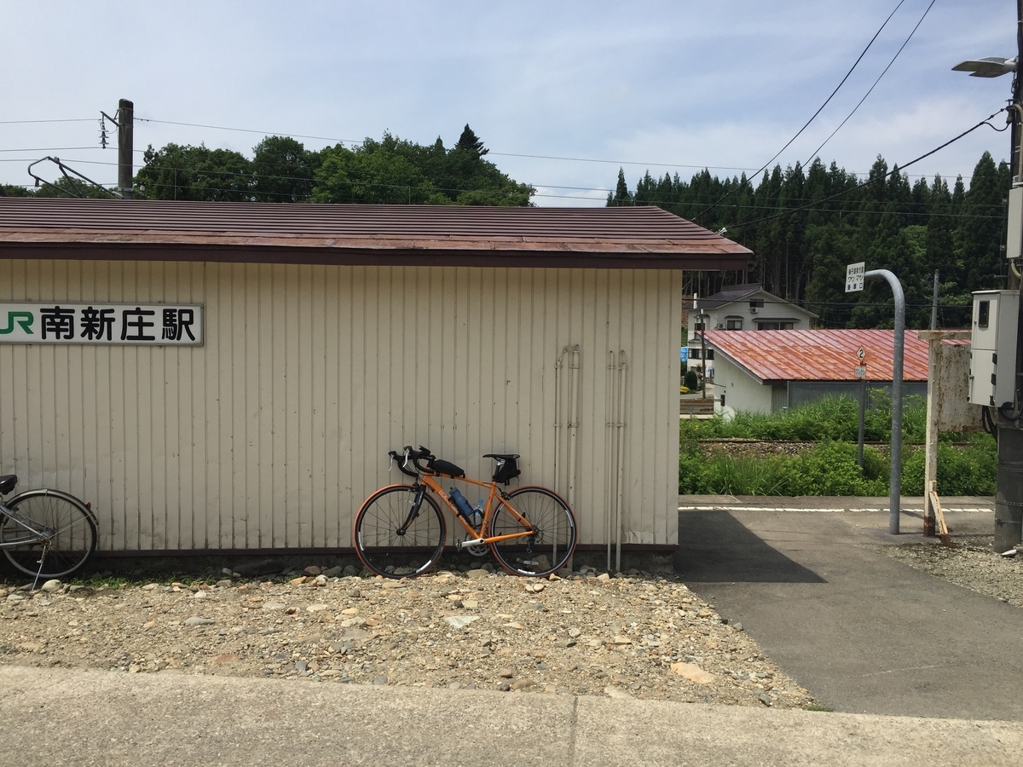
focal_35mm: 29
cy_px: 384
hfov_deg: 61.7
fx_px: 857
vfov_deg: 48.2
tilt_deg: -3.3
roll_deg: -1.4
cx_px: 512
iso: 32
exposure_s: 1/3300
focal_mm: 4.15
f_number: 2.2
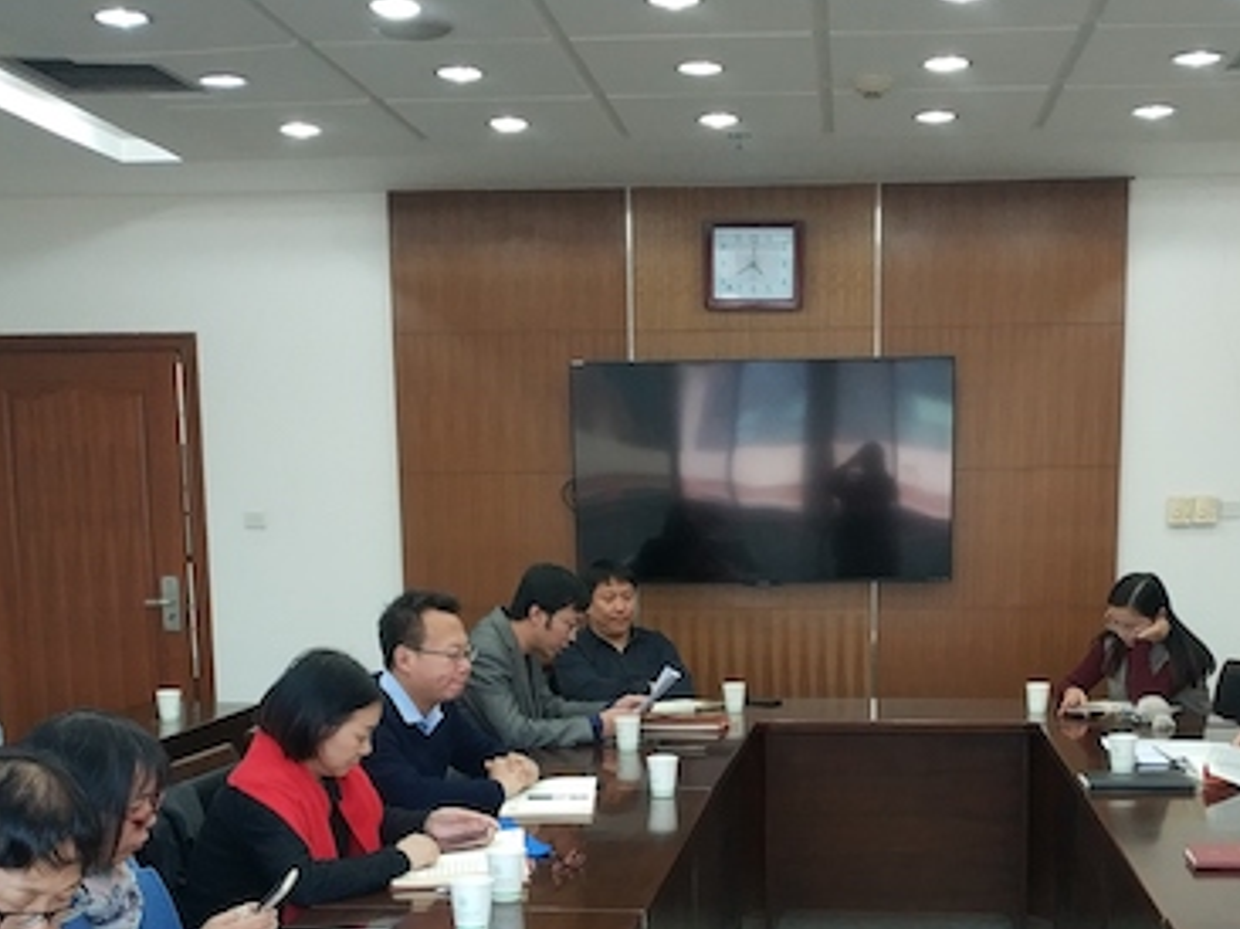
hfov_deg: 34.3
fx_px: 2005
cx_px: 728
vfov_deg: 25.6
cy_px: 743
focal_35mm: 56
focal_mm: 4.5
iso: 311
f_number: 2
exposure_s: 1/25
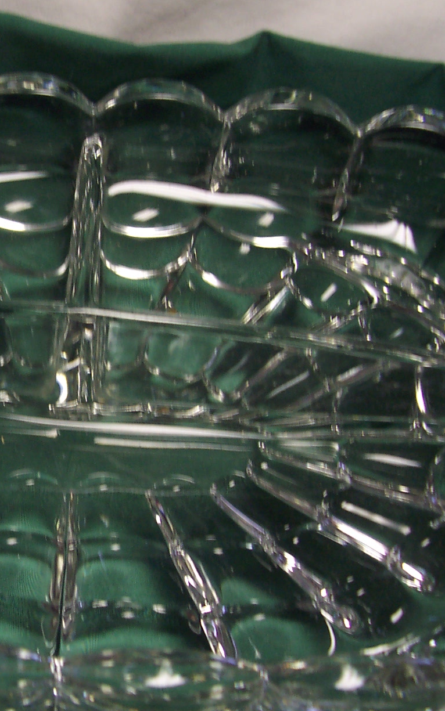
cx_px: 11
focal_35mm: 53
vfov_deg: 38.2
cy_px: 357
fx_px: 1028
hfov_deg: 23.5
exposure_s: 1/45
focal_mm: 5.6
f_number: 2.8
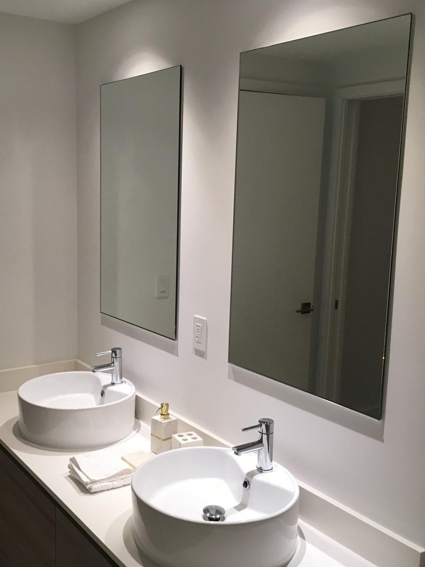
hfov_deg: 36.6
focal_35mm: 39
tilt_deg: -9.3
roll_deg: -0.5
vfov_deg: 47.9
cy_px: 285
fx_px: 639
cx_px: 158
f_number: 2.2
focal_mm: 4.15
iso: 40
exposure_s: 1/30
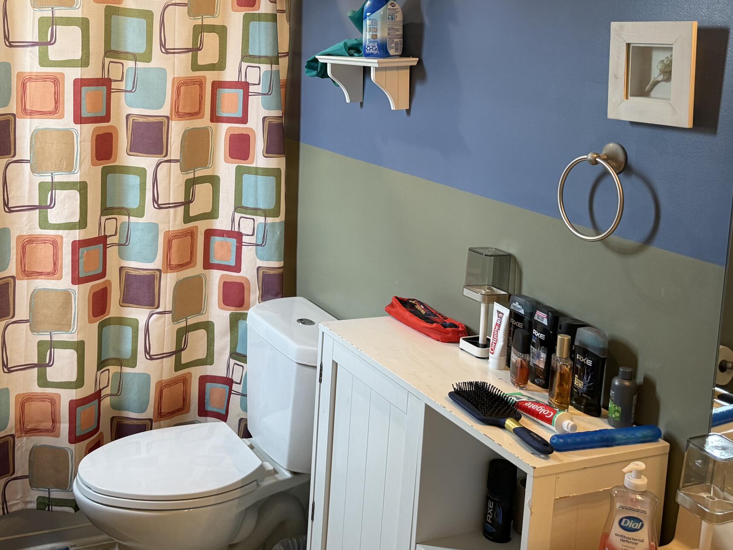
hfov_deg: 44.1
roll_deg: -2.7
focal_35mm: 42
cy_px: 138
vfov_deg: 33.7
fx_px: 889
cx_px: 244
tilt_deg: -6.4
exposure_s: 1/60
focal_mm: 6.76
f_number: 1.78
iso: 200
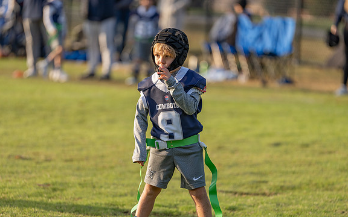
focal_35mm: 230
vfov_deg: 5.7
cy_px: 121
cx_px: 167
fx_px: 2181
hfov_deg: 9.1
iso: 200
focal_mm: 200
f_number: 2.8
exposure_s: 1/1000
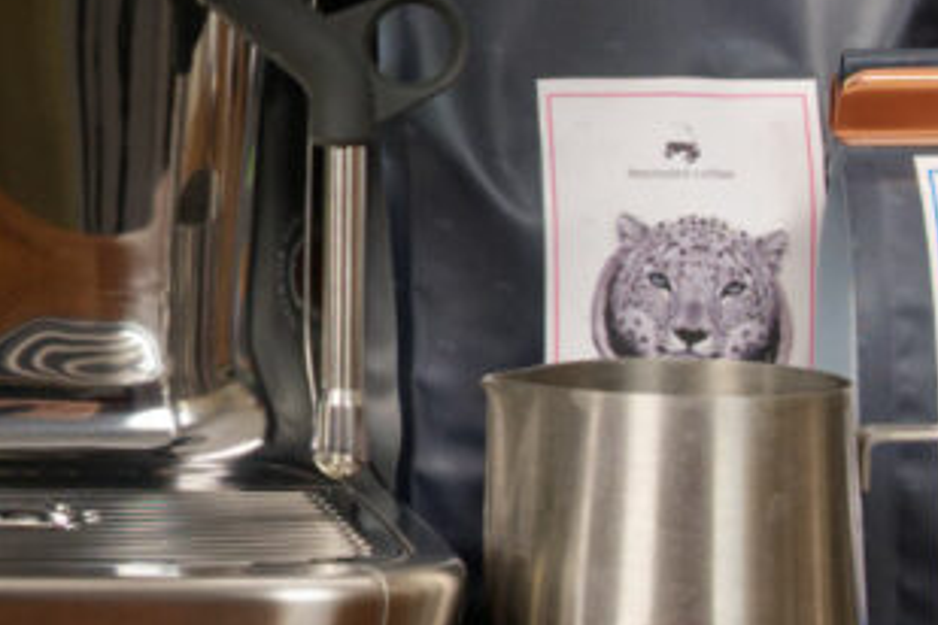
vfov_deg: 9.1
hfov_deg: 13.3
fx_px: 3882
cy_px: -8
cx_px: -270
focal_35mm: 149
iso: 2500
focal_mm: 45
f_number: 8
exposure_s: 1/80
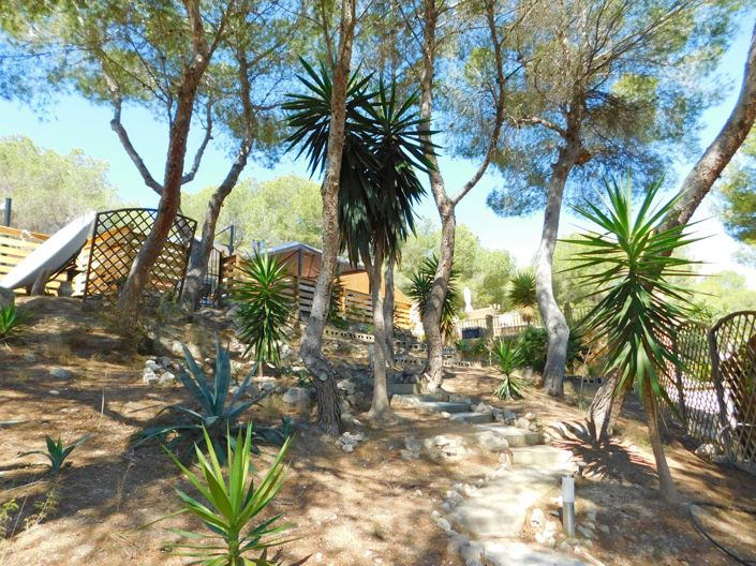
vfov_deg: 58.8
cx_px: 378
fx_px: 502
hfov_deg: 74.0
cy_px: 283
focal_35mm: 23
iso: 125
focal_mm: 4
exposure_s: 1/400
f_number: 3
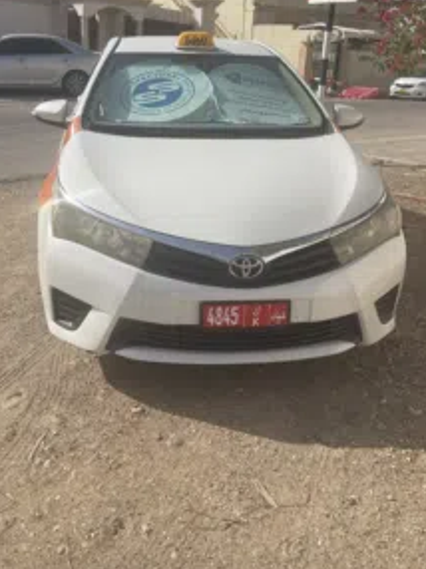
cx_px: 199
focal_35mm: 35
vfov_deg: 52.6
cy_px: 261
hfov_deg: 40.6
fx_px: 575
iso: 32
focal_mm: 5.1
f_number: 1.6
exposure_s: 1/5128
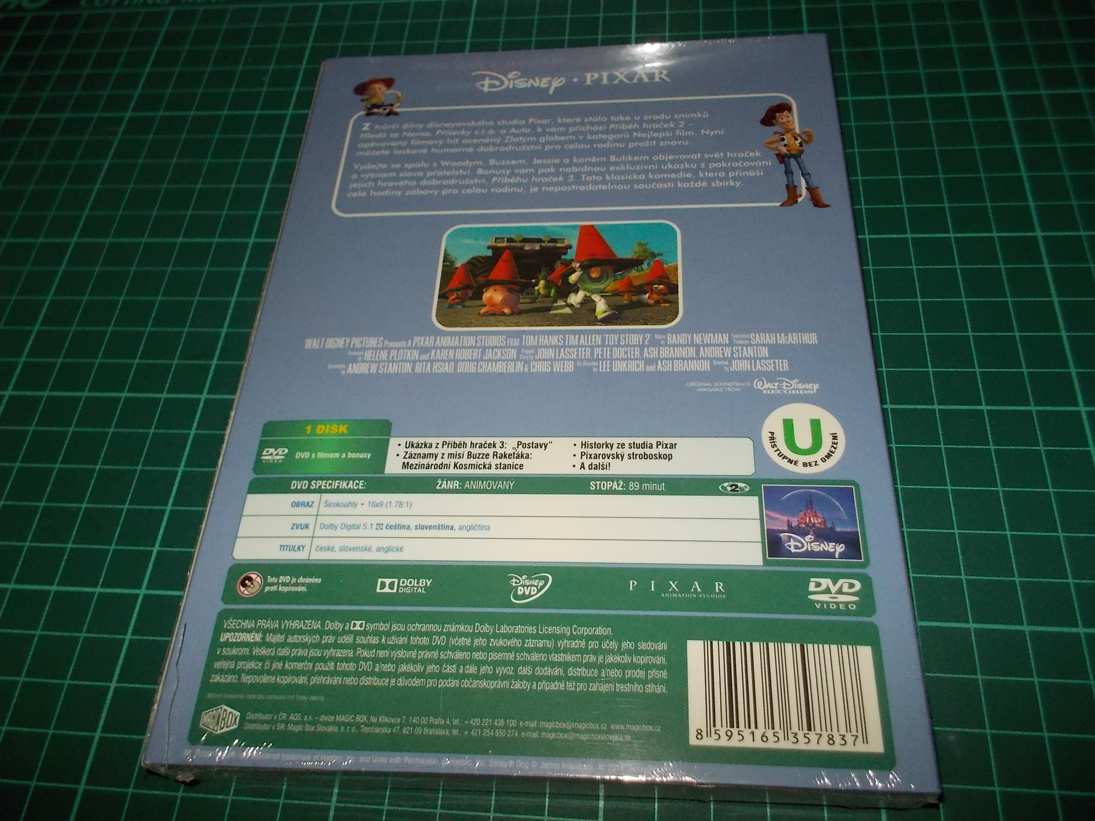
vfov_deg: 48.2
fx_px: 917
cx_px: 548
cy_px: 410
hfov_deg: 61.7
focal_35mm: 29
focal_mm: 4.1
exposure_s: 1/30
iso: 200
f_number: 3.3
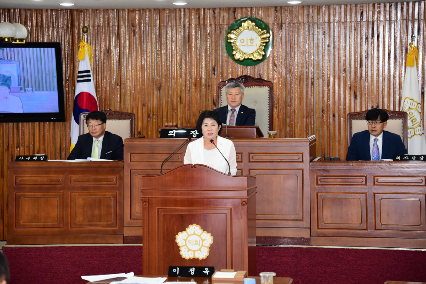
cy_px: 142
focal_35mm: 116
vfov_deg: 11.8
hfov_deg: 17.6
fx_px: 1373
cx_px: 213
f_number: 5.6
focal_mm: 116
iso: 2500
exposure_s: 1/200
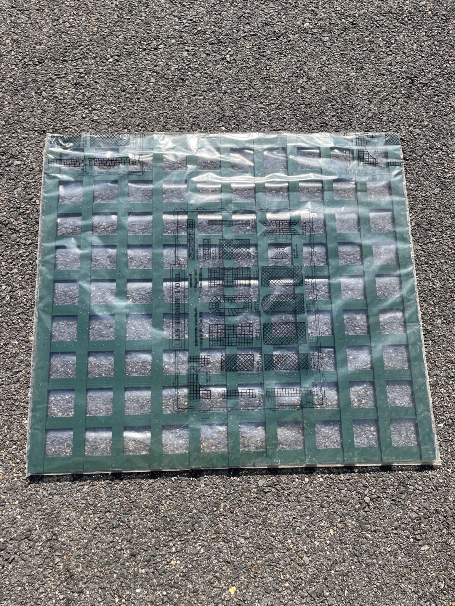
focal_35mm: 26
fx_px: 456
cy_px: 303
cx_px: 228
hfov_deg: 53.1
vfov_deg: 67.3
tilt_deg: -78.5
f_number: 1.6
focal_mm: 5.1
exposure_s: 1/2358
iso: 50
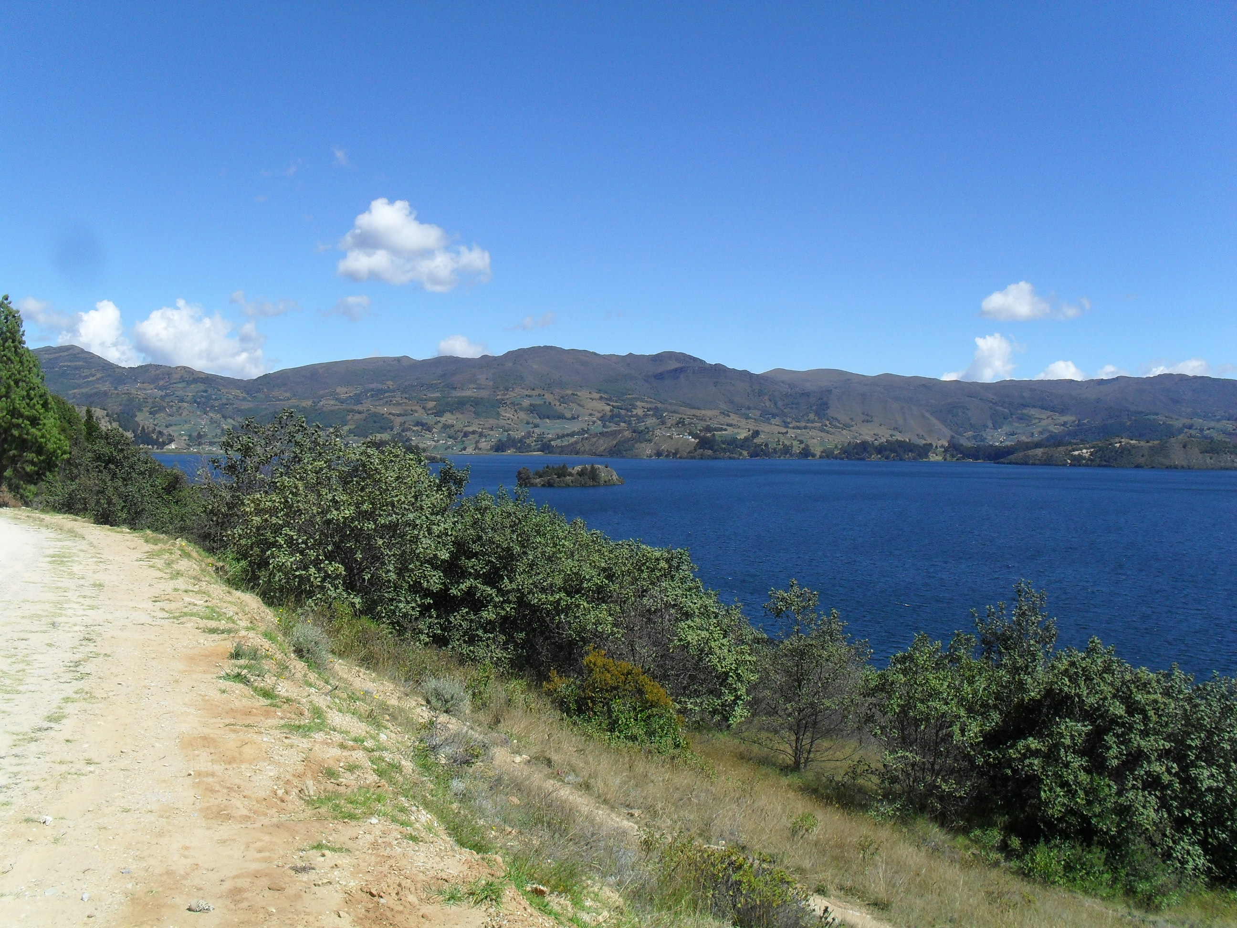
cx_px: 618
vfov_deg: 40.7
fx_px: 1251
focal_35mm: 35
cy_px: 464
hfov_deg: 52.6
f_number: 8.4
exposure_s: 1/250
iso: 100
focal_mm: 6.3
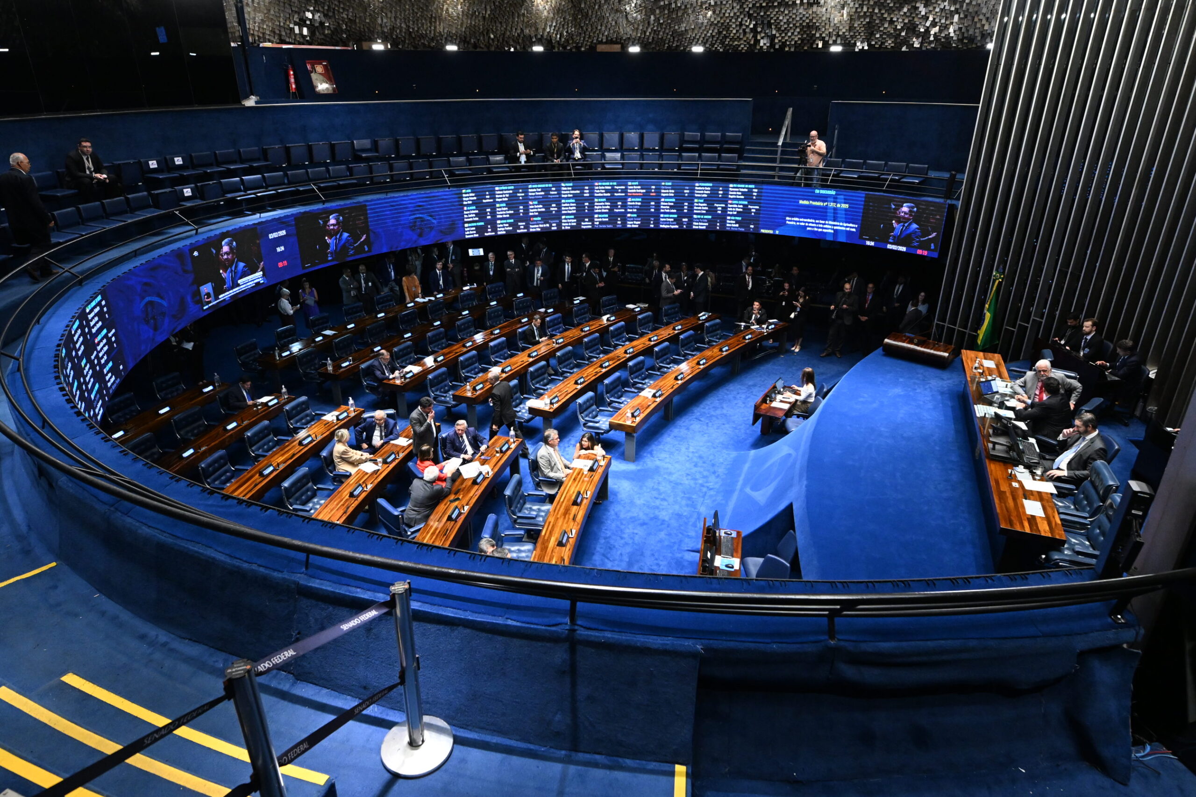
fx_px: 698
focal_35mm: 21
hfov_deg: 81.2
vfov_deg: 59.5
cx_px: 598
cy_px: 398
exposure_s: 1/200
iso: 3200
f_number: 4
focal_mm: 14
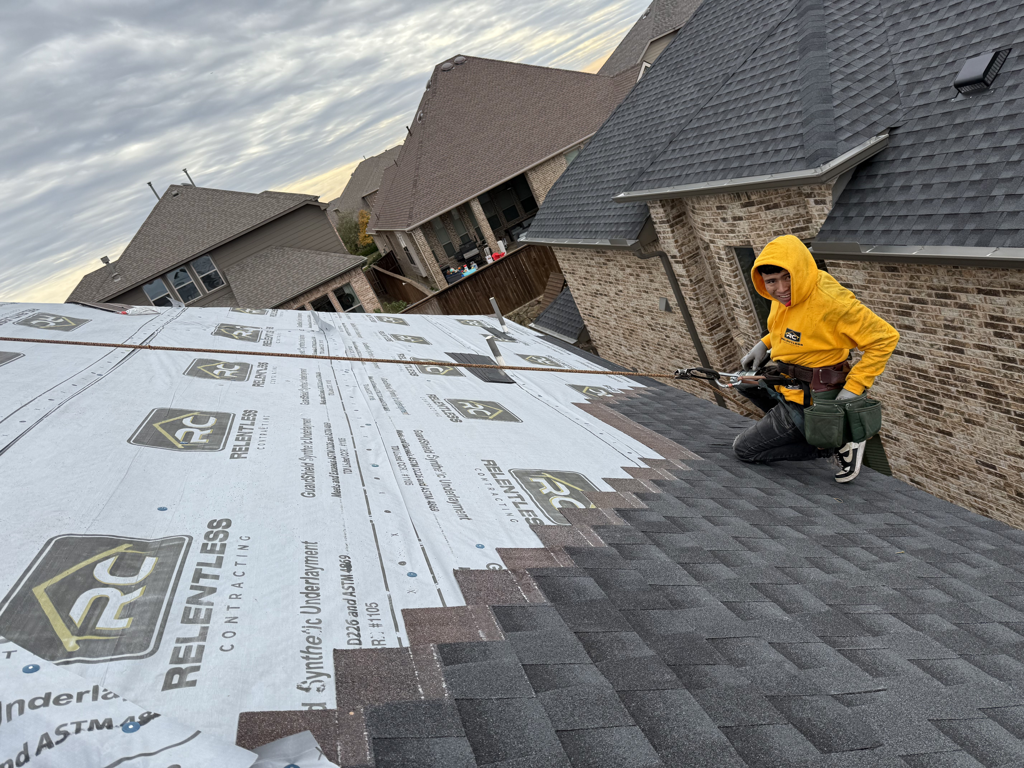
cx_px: 512
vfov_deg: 56.8
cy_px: 384
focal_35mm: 24
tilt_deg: -17.1
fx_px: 710
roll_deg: +26.6
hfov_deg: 71.6
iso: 80
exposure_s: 1/1855
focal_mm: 6.76
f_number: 1.78
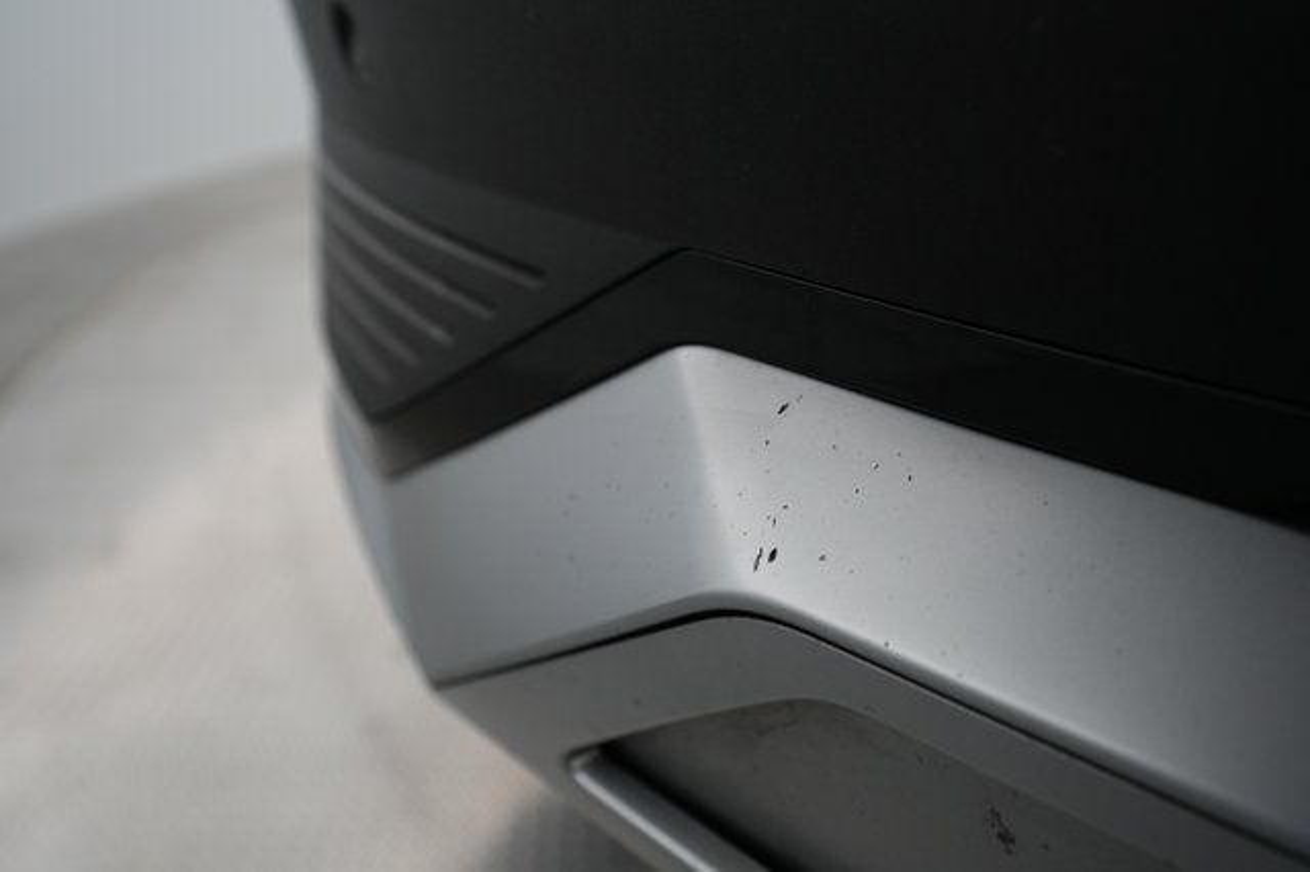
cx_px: 655
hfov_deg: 65.5
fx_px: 1018
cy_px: 436
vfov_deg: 46.4
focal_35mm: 28
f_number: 5
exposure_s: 1/100
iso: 2000
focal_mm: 28
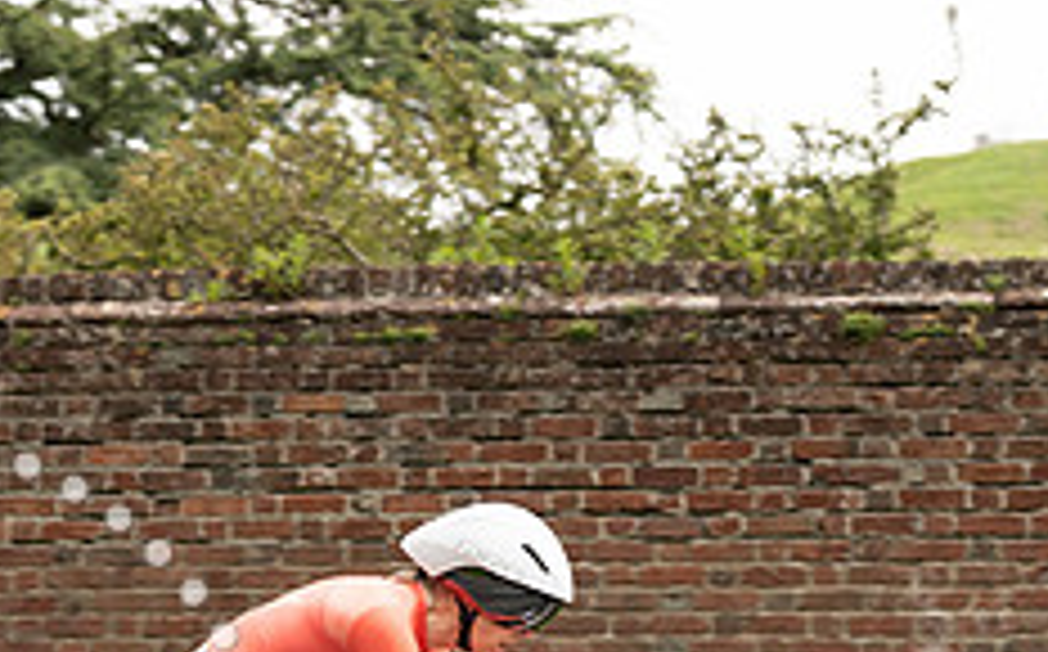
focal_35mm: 203
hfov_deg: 10.3
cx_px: 432
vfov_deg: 6.4
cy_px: 631
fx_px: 5791
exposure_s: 1/1000
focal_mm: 70
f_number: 4.5
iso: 400
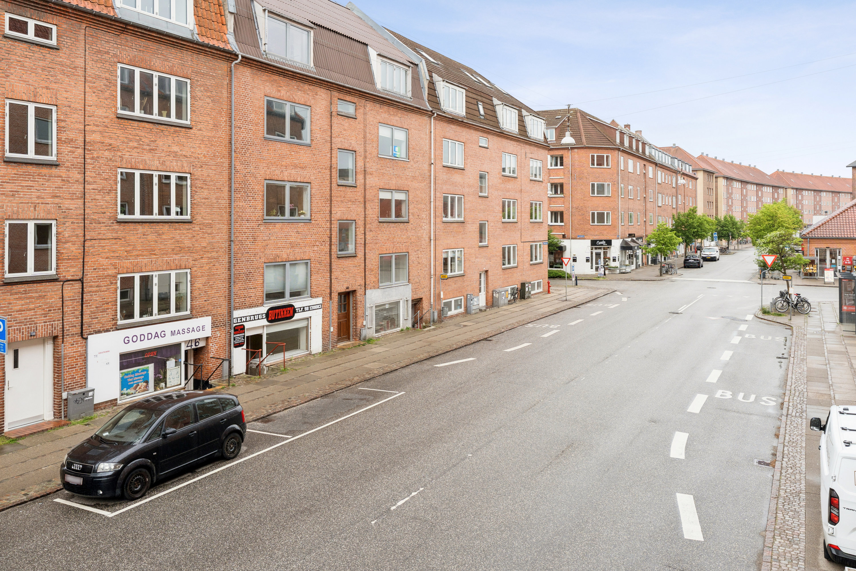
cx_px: 428
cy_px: 286
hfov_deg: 69.4
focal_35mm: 26
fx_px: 618
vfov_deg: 49.6
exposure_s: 1/125
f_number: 8
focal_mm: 26
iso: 400
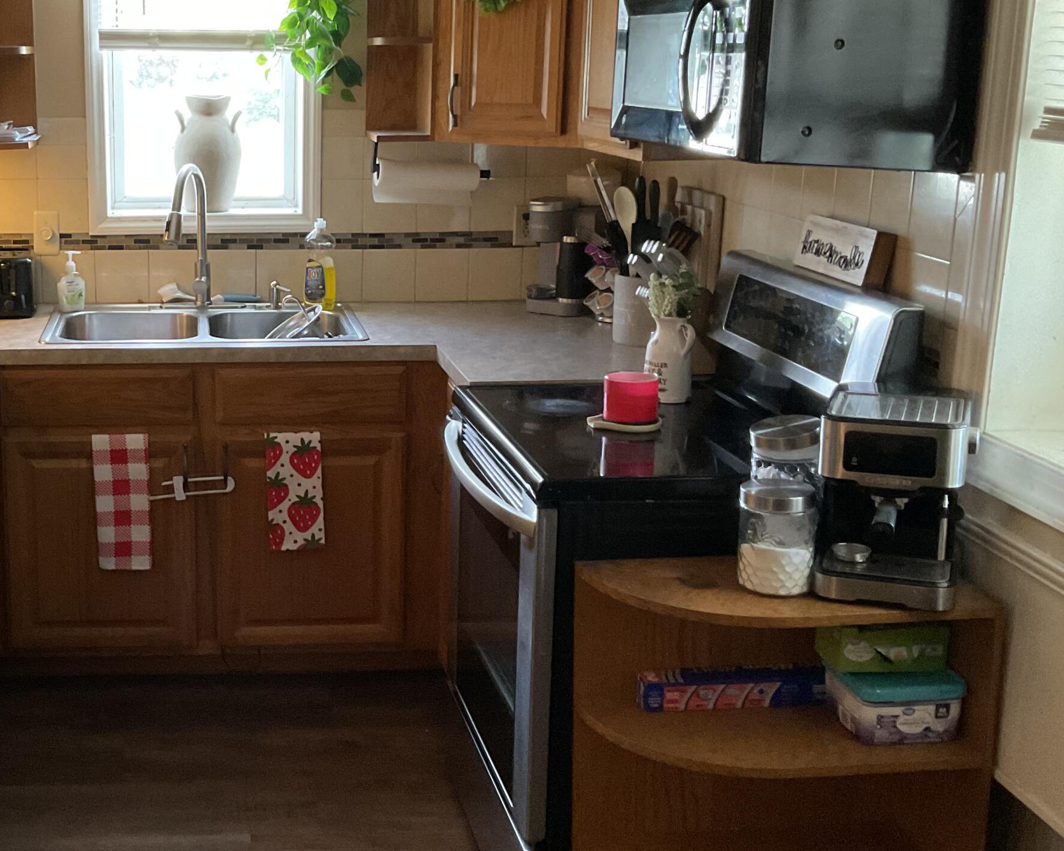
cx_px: 233
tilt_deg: -12.4
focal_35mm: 48
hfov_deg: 37.6
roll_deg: +0.1
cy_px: 372
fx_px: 1511
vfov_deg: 31.4
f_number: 1.8
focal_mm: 3
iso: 250
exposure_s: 1/60
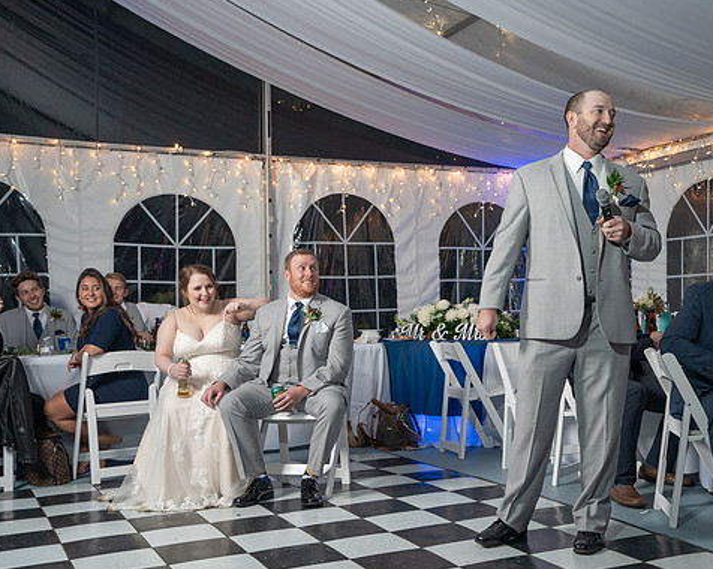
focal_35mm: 45
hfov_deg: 40.9
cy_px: 308
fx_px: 949
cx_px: 450
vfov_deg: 33.4
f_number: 5.6
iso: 2000
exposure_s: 1/250
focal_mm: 35
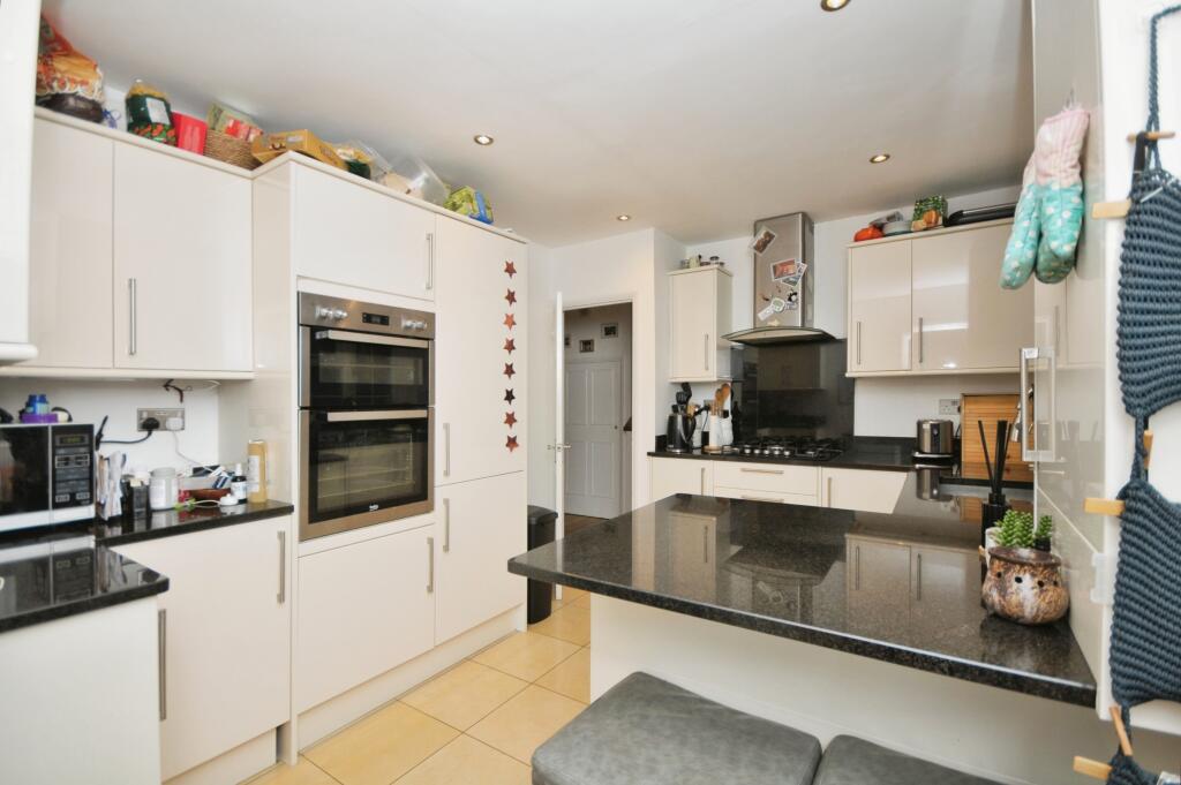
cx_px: 590
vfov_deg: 77.2
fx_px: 492
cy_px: 392
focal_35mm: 15
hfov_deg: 100.4
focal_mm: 10
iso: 200
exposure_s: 1/60
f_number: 5
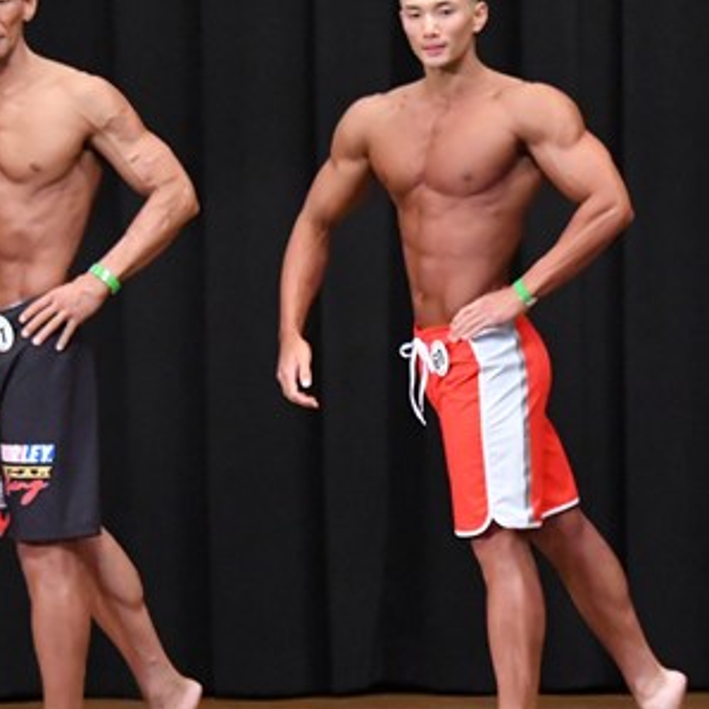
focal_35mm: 385
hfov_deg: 4.5
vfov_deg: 4.6
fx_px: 8921
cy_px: 423
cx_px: 625
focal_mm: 116
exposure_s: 1/400
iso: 8000
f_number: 5.6
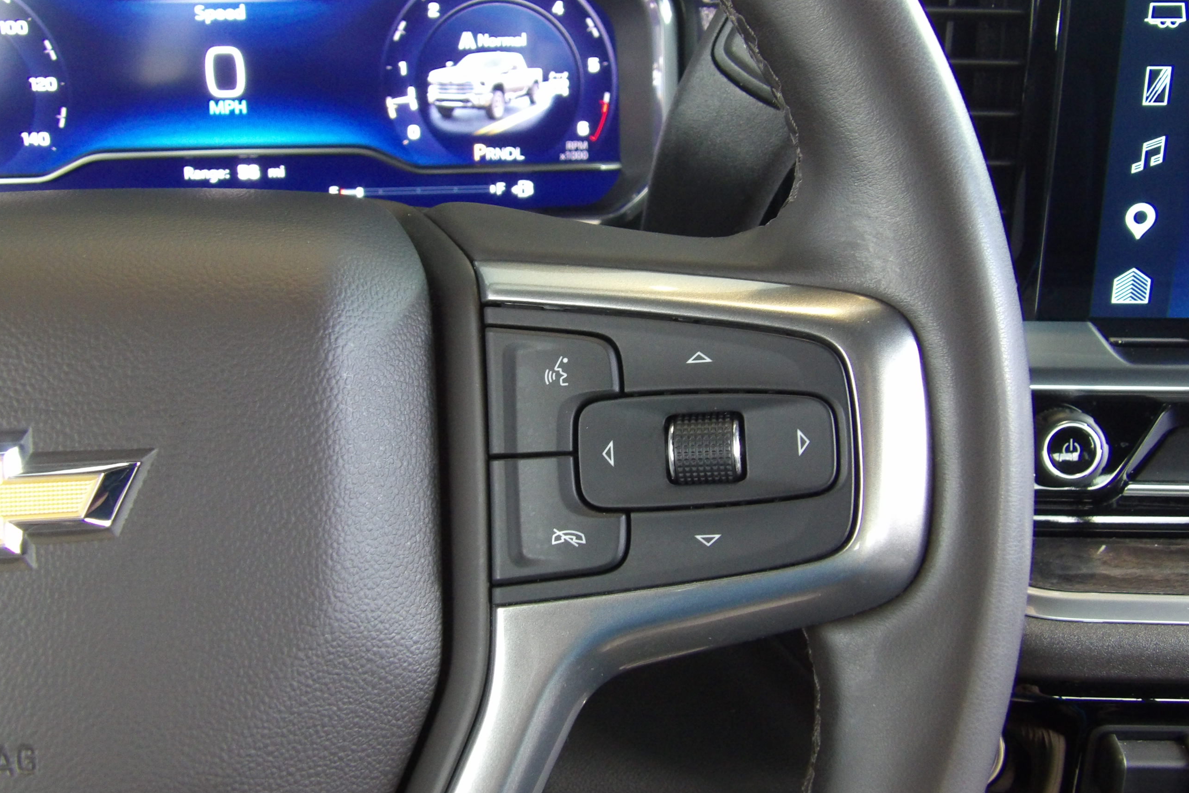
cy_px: 379
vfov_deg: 32.6
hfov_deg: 47.4
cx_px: 589
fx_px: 1354
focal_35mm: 41
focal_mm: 7
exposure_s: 1/20
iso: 519
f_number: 3.7
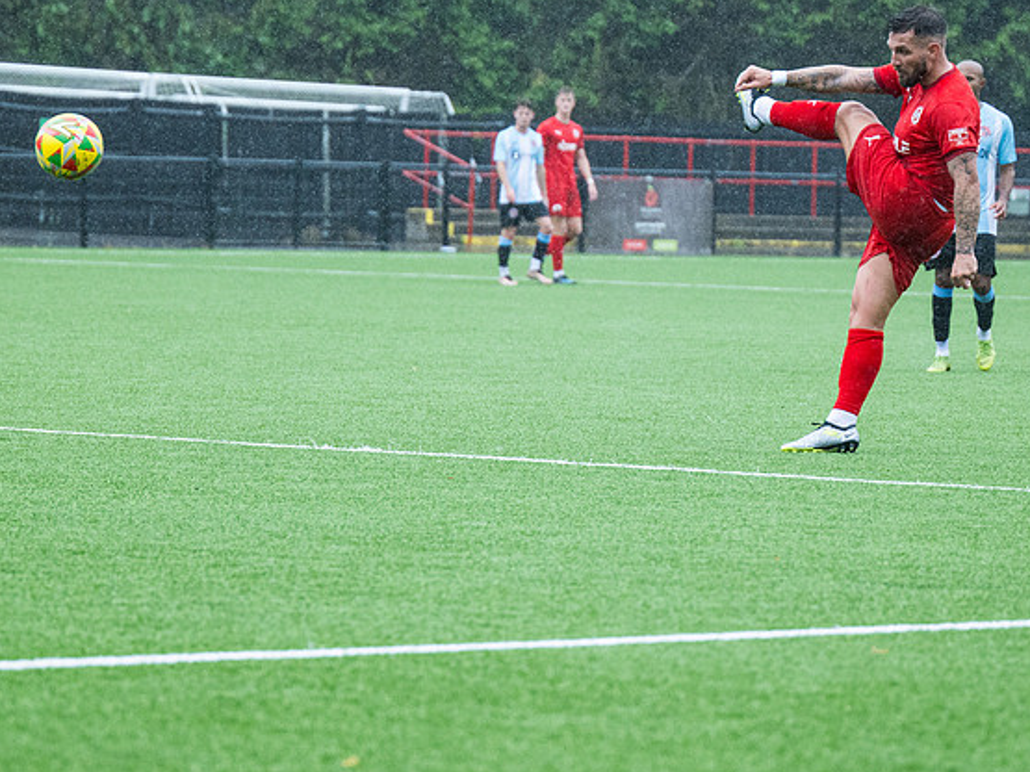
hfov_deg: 8.1
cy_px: 403
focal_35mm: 244
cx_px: 620
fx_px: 7259
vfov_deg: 6.1
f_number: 4
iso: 1000
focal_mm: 125
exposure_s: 1/1250
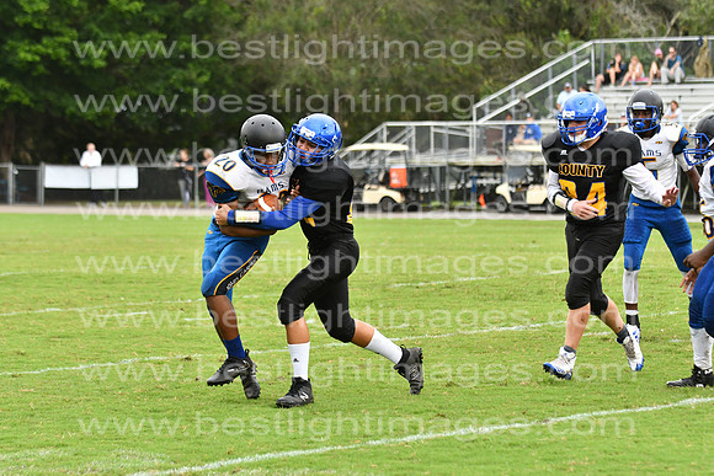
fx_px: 4166
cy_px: 238
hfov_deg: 9.8
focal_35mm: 210
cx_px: 357
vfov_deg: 6.5
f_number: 3.5
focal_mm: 140
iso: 800
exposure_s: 1/1600
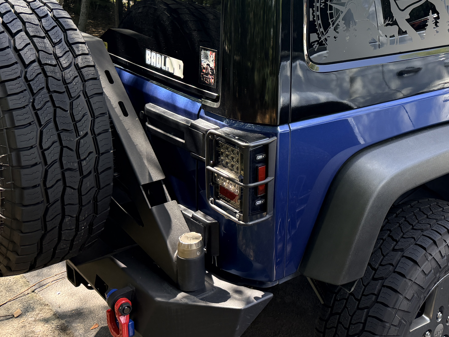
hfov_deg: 38.7
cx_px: 366
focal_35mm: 47
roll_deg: -1.9
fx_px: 610
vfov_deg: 30.4
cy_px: 83
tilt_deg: -14.3
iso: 100
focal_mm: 6.76
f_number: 1.78
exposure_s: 1/358
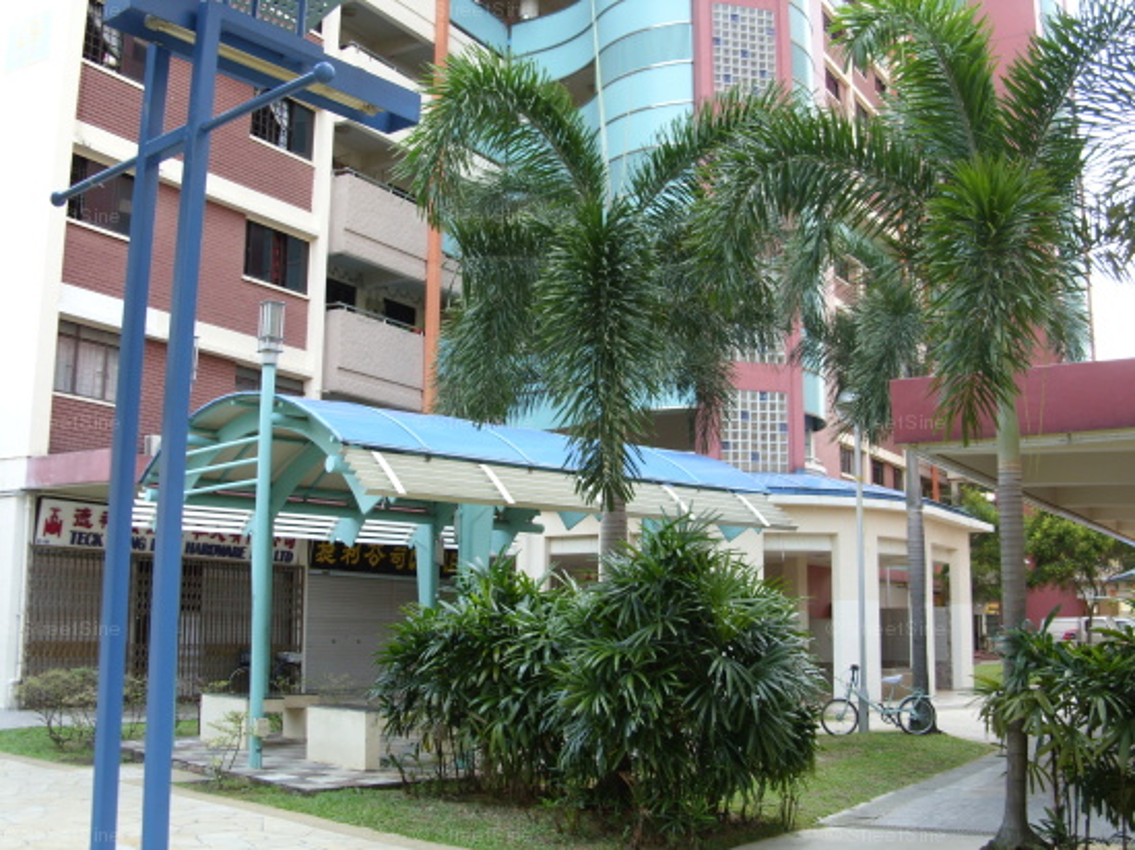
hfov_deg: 49.0
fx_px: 1245
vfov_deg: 37.7
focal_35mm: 38
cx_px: 568
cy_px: 425
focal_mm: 6.3
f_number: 2.8
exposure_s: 1/135
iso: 50
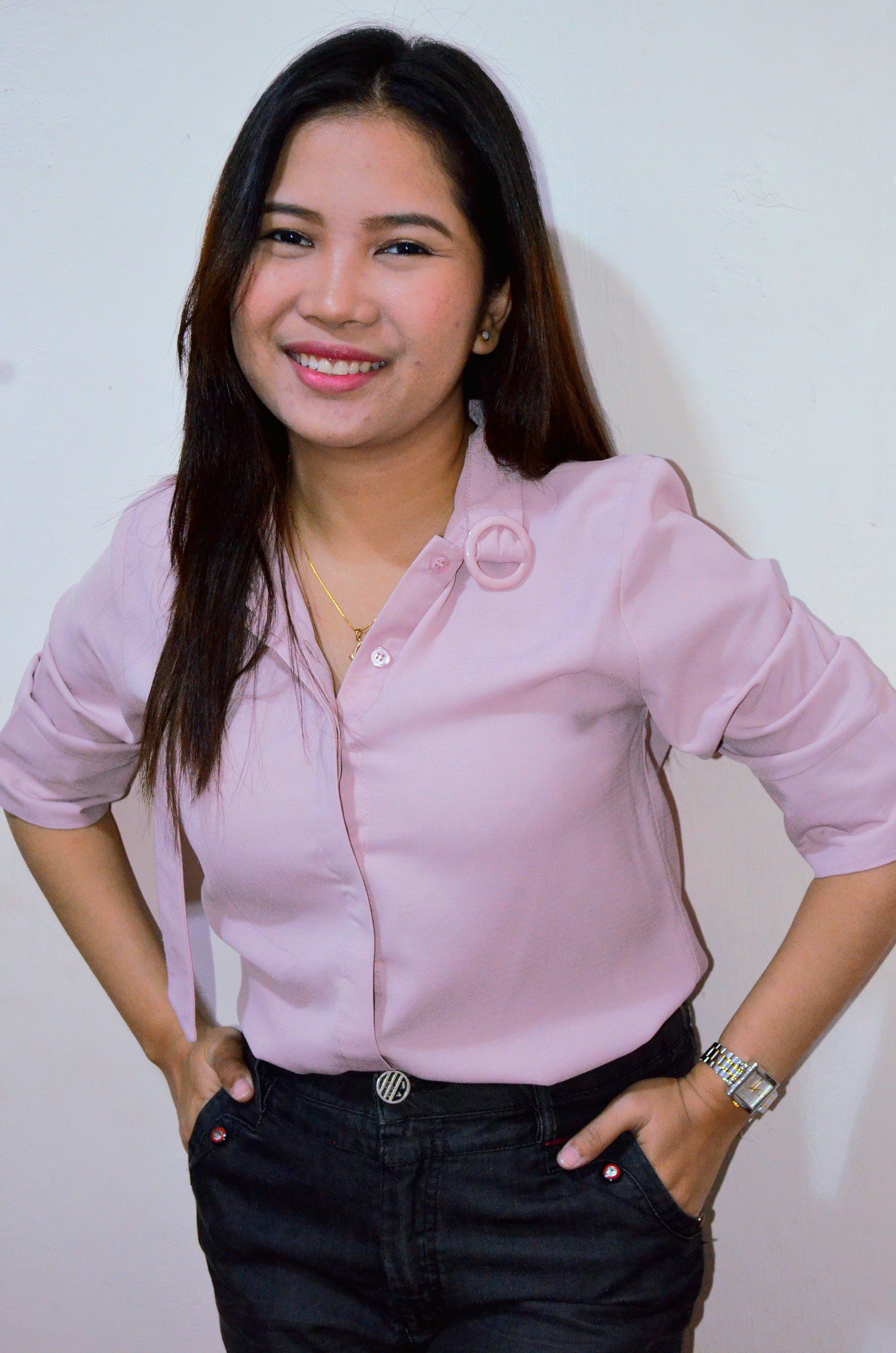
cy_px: 676
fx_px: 2250
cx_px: 448
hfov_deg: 22.5
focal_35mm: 60
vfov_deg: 33.5
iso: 3200
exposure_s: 1/60.2
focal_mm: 40
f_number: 5.3
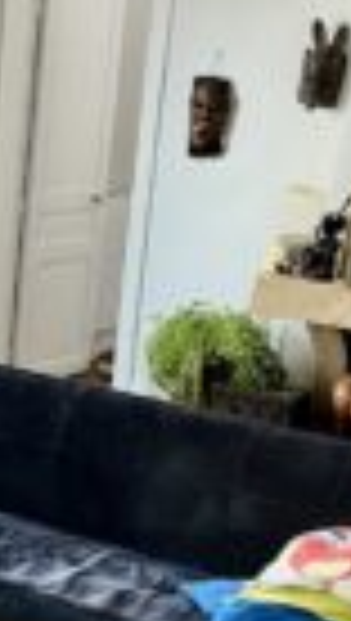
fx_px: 1352
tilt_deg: -13.6
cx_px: -202
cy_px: 346
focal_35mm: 82
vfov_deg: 25.9
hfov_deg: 13.7
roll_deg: +0.9
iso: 125
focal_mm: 5.7
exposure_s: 1/99
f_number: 1.5
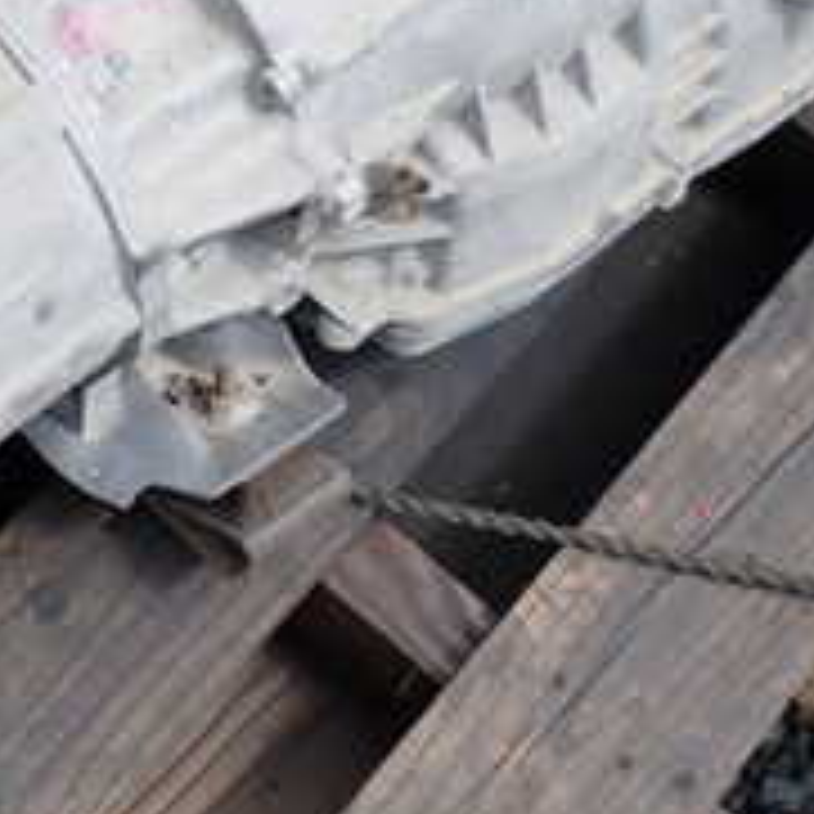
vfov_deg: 19.1
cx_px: 117
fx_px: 2341
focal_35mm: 88
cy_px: -18
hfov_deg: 19.4
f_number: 3.2
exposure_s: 1/400
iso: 100
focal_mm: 5.4
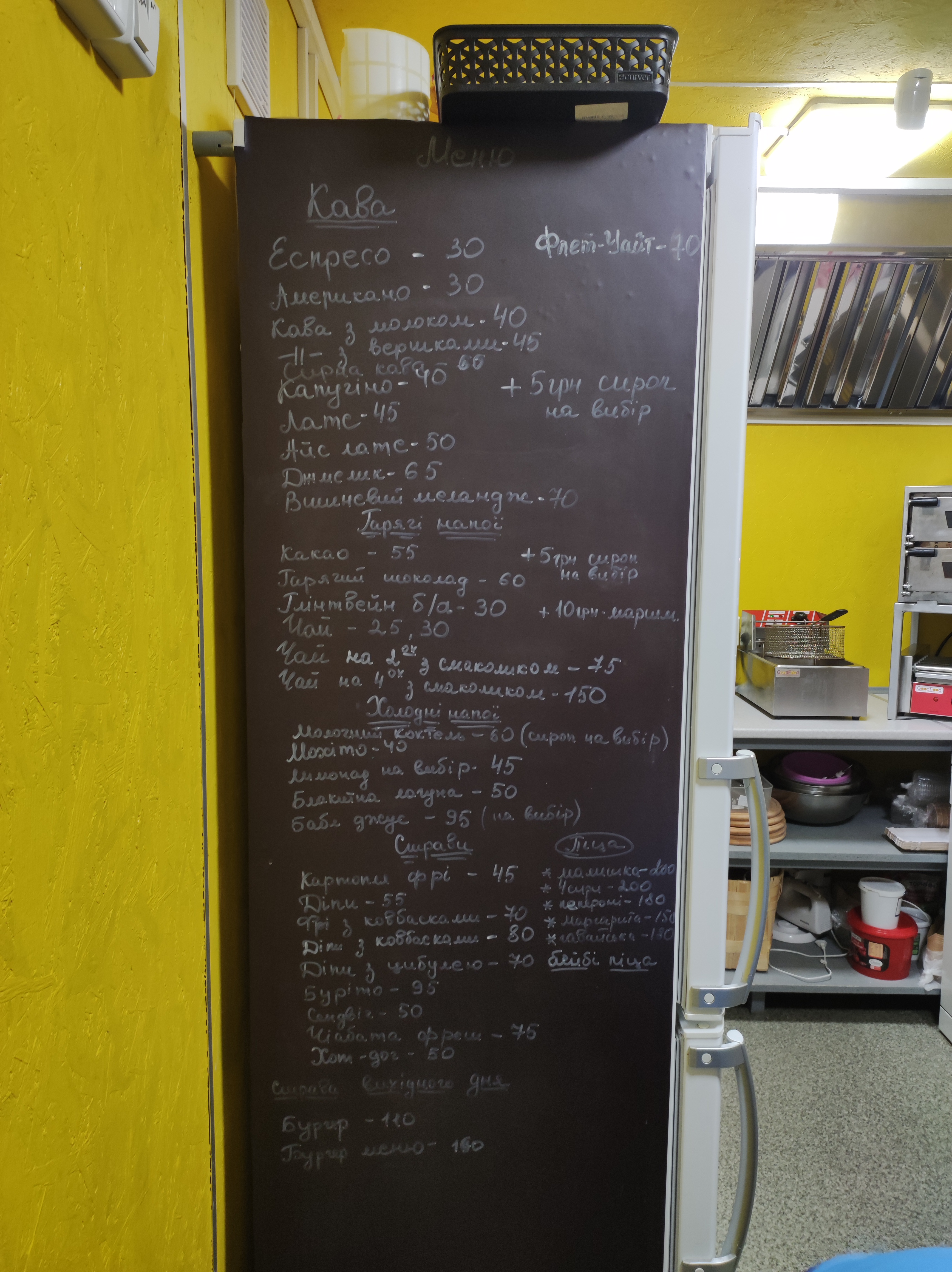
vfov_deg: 91.1
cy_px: 636
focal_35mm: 17
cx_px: 476
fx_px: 624
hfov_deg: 74.6
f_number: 1.79
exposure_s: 1/50
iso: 208
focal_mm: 4.74
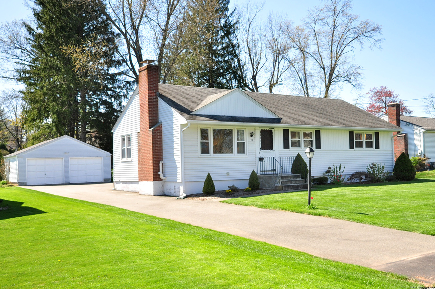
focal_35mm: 30
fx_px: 362
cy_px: 144
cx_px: 218
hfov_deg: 62.0
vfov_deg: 43.5
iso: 200
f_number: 8
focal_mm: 20
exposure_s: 1/200
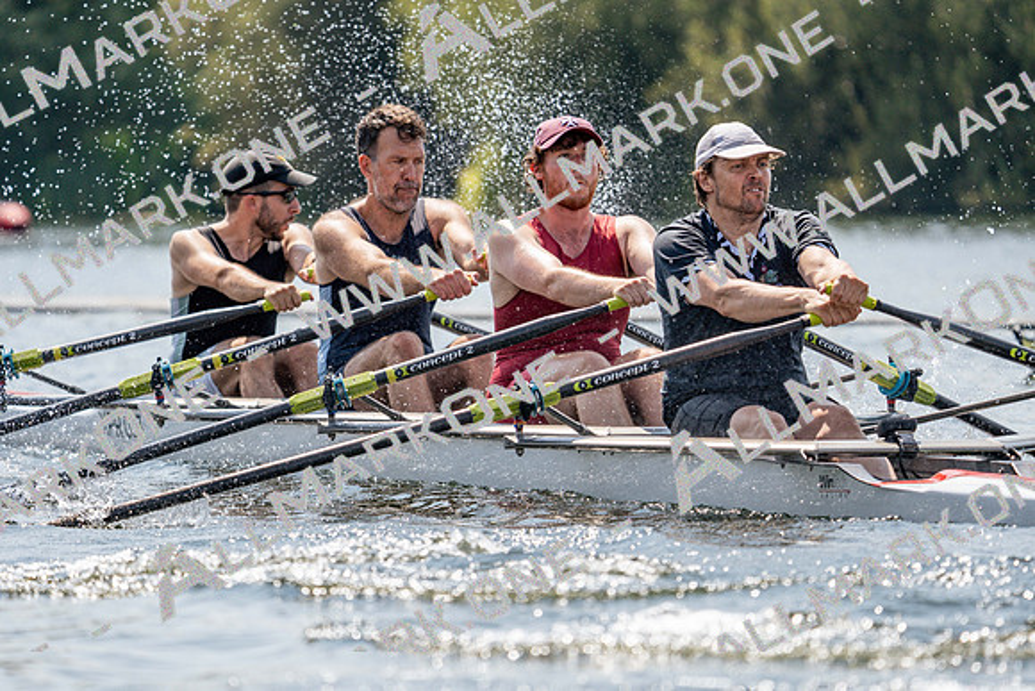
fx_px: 9719
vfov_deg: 4.1
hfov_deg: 6.1
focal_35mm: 338
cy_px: 346
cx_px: 518
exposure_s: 1/1600
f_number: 6.3
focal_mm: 338
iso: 200
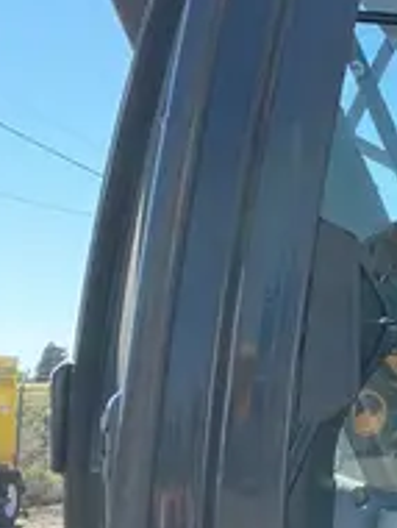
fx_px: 1648
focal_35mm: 108
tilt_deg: +3.9
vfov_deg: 18.2
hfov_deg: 12.4
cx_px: 741
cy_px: 213
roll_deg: +0.0
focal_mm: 3.99
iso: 32
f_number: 1.8
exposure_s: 1/759
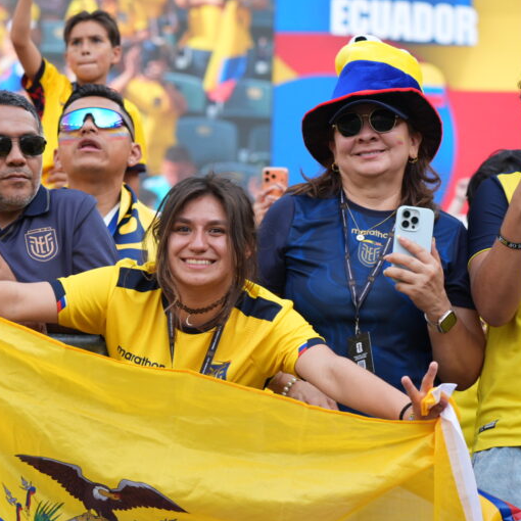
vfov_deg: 13.6
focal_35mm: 128
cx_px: 221
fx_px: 2180
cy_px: 261
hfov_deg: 13.6
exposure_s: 1/250
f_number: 5.6
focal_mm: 100
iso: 250
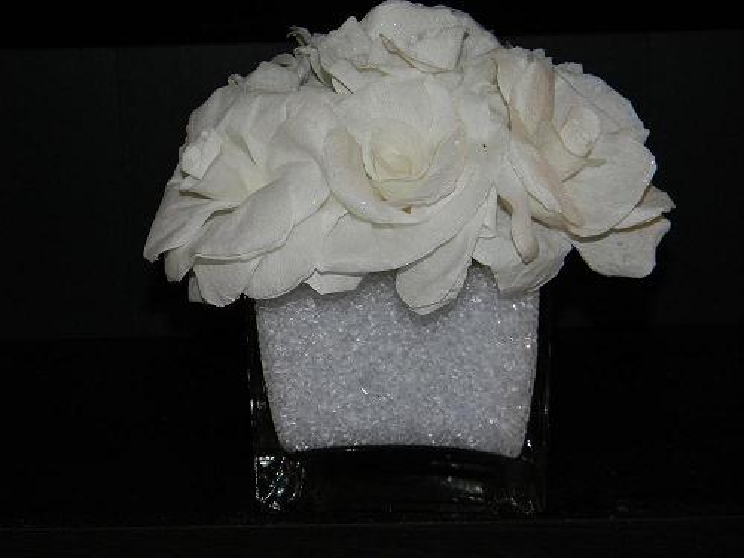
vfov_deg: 21.9
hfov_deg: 29.0
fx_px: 1440
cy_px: 279
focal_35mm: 67
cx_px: 372
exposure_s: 1/30
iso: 200
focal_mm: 12.2
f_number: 4.3
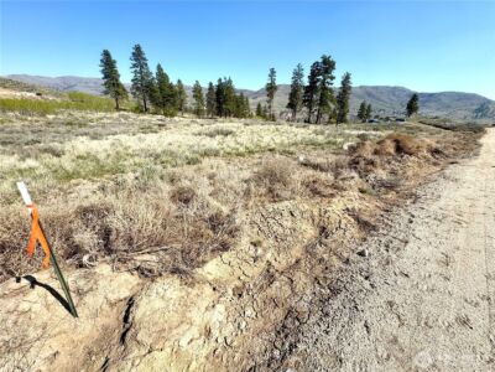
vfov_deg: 85.7
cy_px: 186
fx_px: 200
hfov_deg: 102.1
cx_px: 248
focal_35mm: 14
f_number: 2.2
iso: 40
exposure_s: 1/1789
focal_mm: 2.22
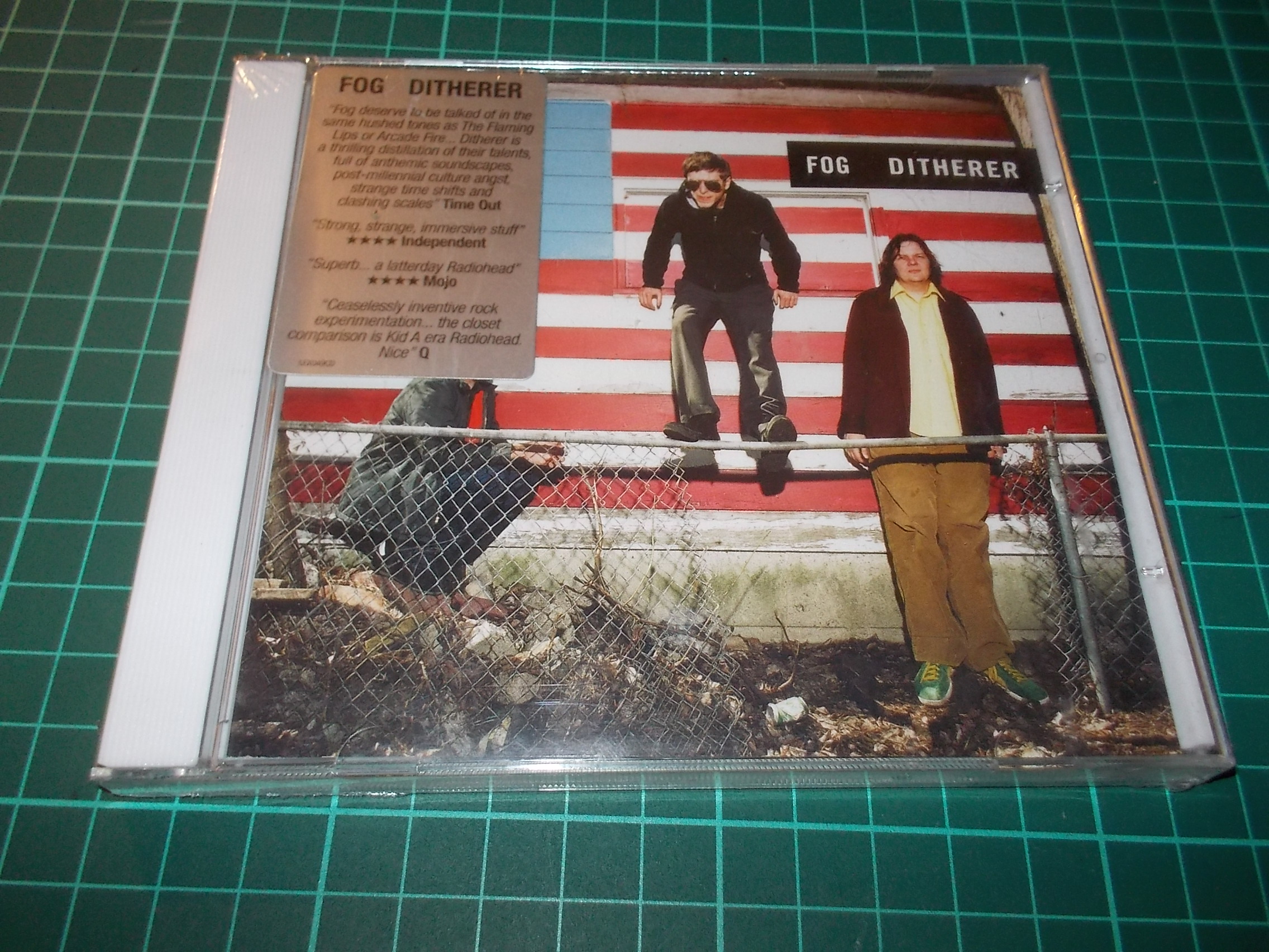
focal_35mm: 29
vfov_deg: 48.2
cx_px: 634
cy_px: 476
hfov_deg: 61.7
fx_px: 1063
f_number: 3.3
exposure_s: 1/30
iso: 200
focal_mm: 4.1
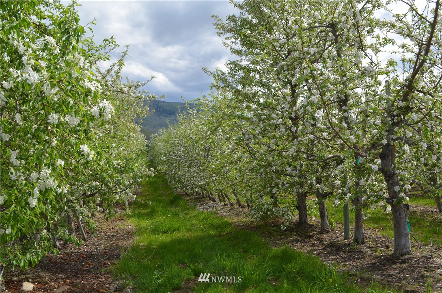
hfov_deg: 57.3
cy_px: 146
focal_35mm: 33
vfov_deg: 39.8
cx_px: 221
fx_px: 404
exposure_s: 1/250
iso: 110
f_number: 8
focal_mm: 22
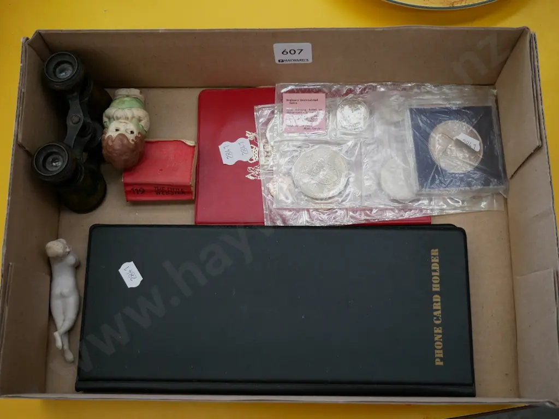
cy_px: 210
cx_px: 280
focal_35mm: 40
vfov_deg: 36.0
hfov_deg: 46.8
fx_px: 646
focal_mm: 20
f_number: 4.1
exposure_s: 1/60
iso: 500
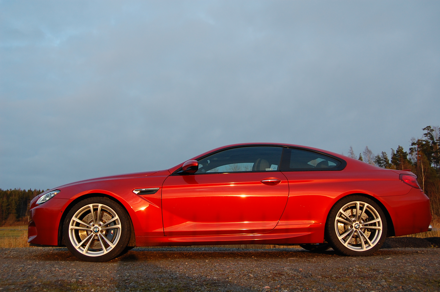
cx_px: 220
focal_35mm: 36
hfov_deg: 53.2
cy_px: 146
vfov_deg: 36.7
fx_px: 439
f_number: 5.6
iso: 280
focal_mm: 24
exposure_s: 1/125
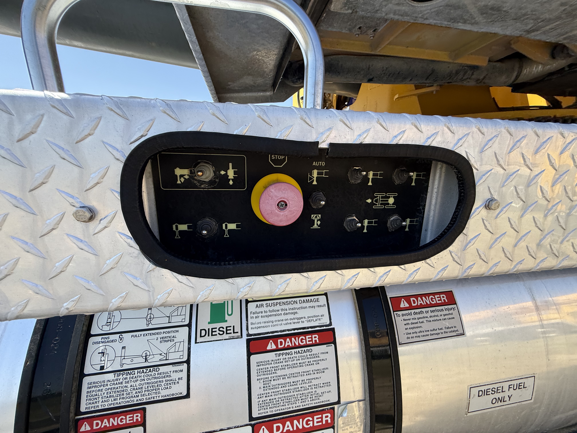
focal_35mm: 14
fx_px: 233
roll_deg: -0.9
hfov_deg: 102.1
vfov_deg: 85.7
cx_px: 288
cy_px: 216
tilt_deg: -13.0
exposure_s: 1/638
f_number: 2.2
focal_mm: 2.22
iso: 64
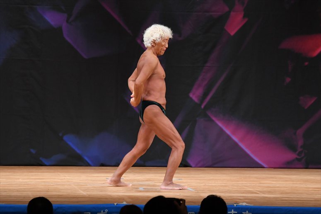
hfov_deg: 7.6
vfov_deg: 5.1
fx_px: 2406
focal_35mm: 270
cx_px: 160
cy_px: 107
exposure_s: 1/400
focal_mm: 180
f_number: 5.6
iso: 3200
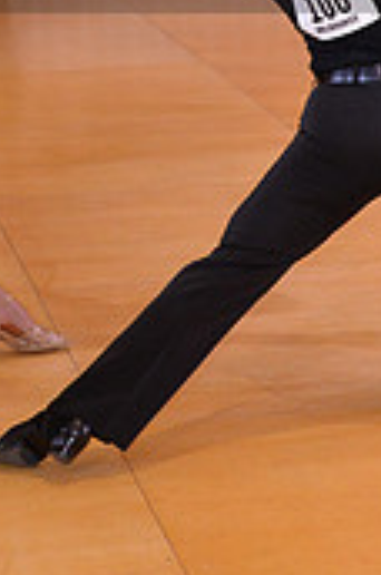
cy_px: -97
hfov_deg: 8.8
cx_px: 162
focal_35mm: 155
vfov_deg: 13.0
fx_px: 2470
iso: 1600
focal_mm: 46
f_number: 6.3
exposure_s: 1/250
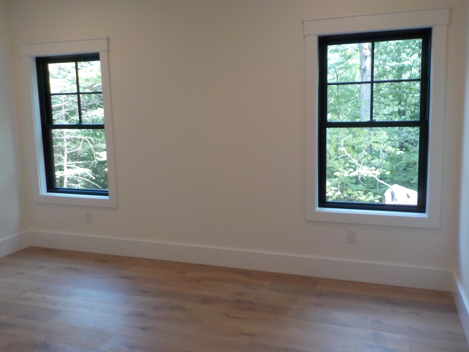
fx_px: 406
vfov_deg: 46.8
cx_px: 234
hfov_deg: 60.0
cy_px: 176
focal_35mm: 30
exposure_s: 1/50
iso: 125
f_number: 3.3
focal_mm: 4.1
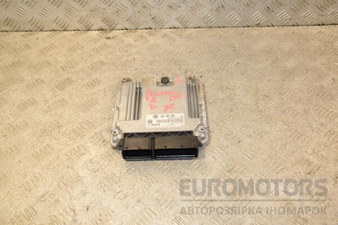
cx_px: 169
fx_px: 352
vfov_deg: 35.5
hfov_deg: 51.3
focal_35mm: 38
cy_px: 112
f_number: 6.3
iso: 800
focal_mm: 25
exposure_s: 1/200
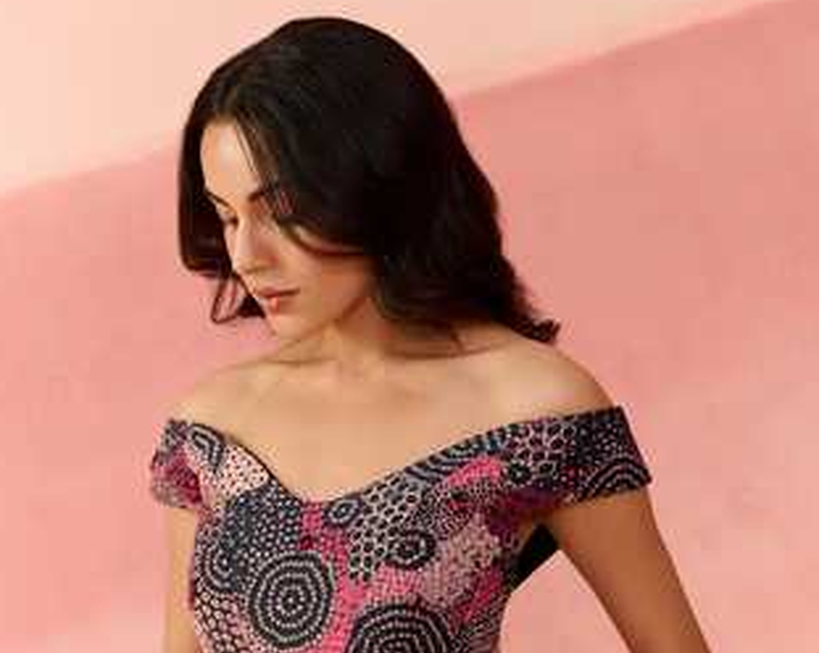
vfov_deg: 12.8
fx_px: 2881
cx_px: 445
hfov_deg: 16.2
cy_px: 652
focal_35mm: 119
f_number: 4
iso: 250
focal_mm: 75
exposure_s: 1/160
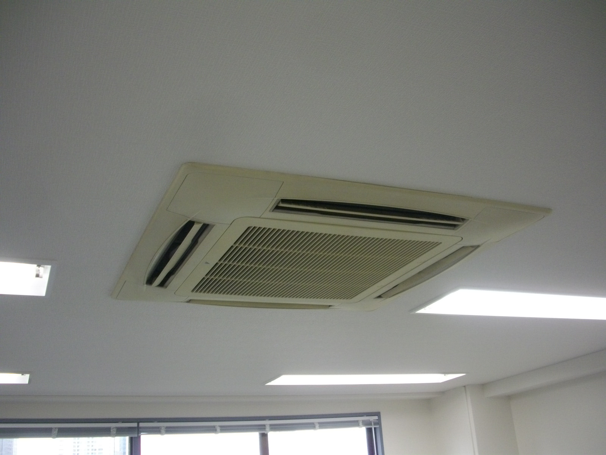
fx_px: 648
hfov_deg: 50.1
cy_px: 228
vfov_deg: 38.7
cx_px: 303
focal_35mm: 37
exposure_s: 1/125
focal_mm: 6.2
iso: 180
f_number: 2.8
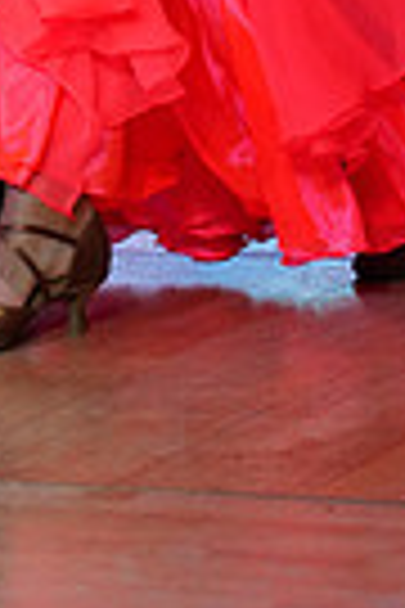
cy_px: -446
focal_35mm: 450
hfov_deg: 3.1
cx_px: 155
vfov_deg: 4.5
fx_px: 7593
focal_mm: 105
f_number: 4
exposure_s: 1/400
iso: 2000
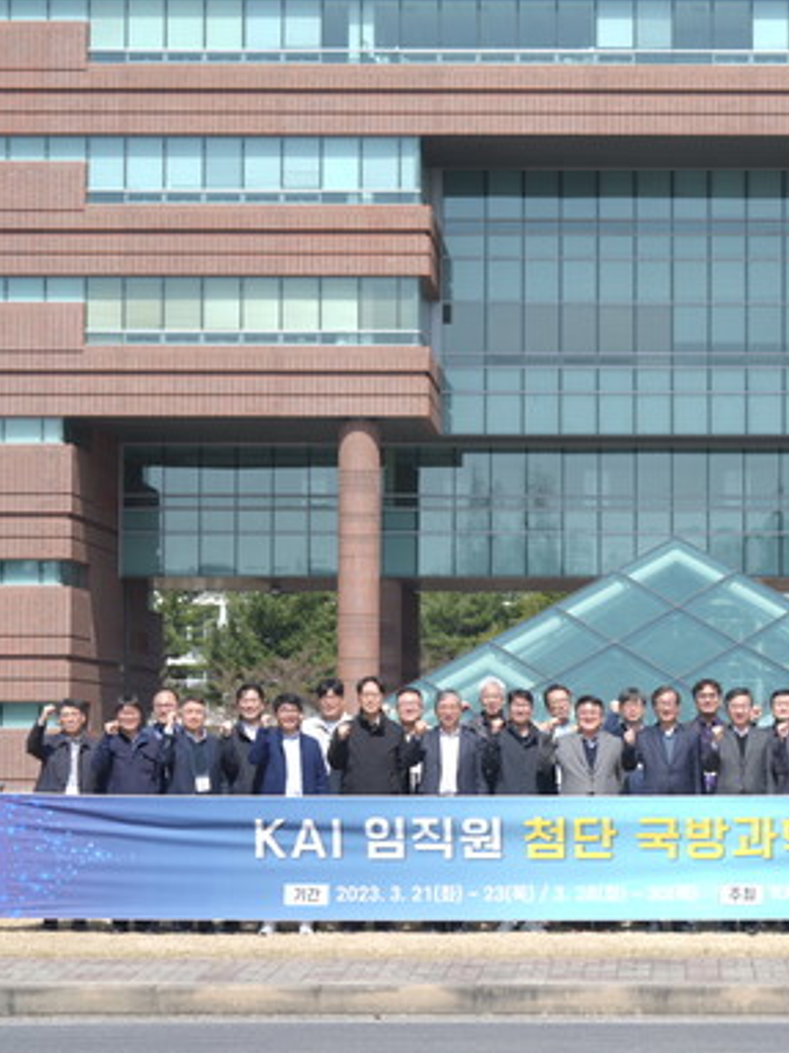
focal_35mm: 118
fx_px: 3588
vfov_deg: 16.7
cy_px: 528
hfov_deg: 12.5
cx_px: 701
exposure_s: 1/160
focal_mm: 81
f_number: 6.3
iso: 64
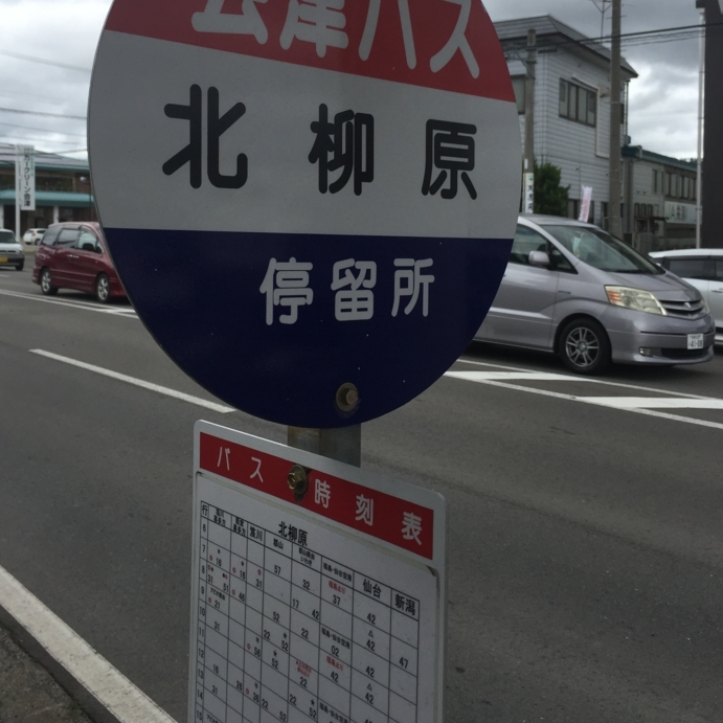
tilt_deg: -1.6
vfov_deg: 43.4
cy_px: 259
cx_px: 341
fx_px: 898
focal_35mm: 38
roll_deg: -0.5
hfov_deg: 43.8
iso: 32
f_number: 2.2
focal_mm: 4.15
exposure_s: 1/775
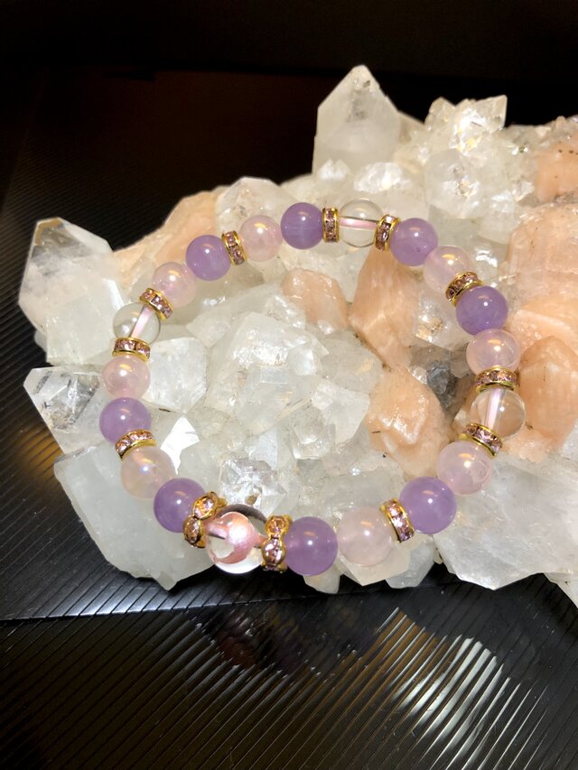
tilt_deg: -47.5
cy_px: 385
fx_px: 623
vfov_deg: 63.4
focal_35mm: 28
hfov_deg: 49.8
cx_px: 289
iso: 50
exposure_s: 1/17
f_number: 1.8
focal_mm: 3.99
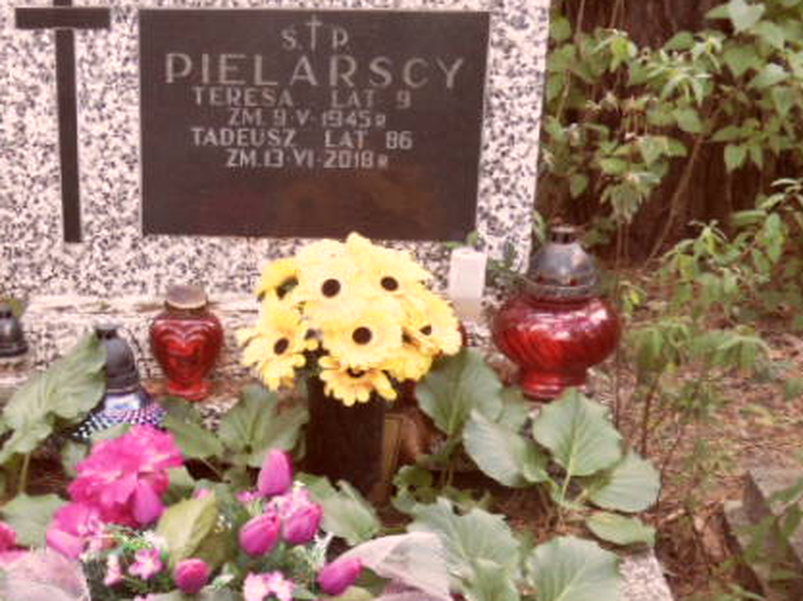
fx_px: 1367
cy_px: 470
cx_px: 200
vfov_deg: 24.4
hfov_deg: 32.1
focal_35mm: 59
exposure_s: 1/30
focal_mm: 3.9
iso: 120
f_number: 3.2
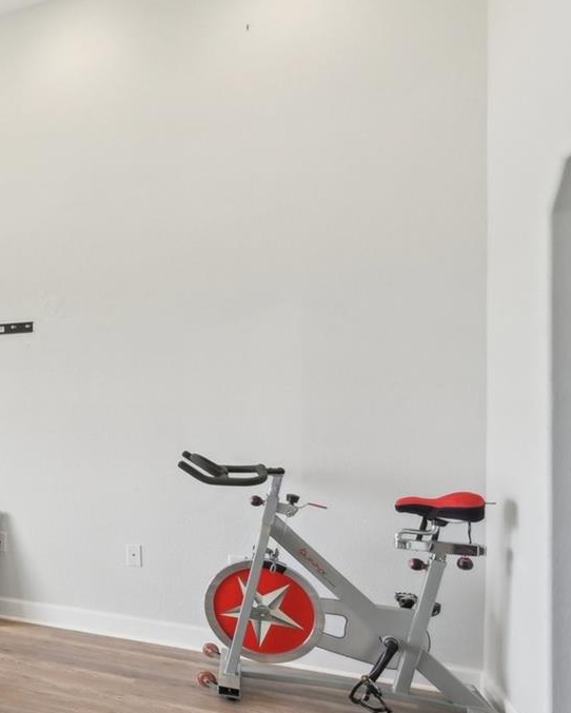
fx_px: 655
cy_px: 395
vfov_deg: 57.0
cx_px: -162
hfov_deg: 34.3
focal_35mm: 31
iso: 400
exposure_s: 1/60
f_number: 8
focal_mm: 14
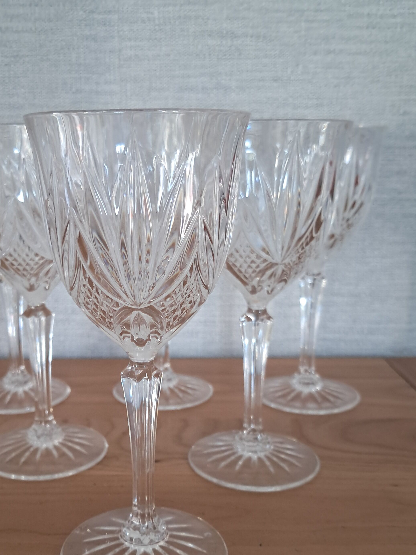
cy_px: 347
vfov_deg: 46.4
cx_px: 143
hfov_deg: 35.7
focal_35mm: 40
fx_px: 641
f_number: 1.8
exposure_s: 1/60
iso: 320
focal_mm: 4
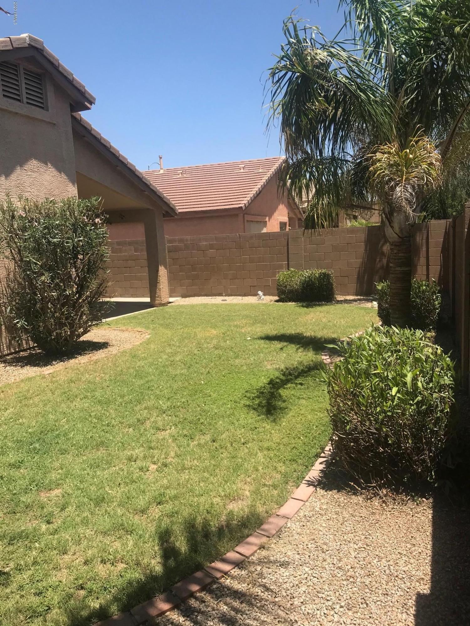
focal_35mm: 28
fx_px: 507
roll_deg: +3.5
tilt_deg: -7.0
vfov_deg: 63.4
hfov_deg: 49.7
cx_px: 235
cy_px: 313
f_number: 1.8
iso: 20
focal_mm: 3.99
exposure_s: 1/2083
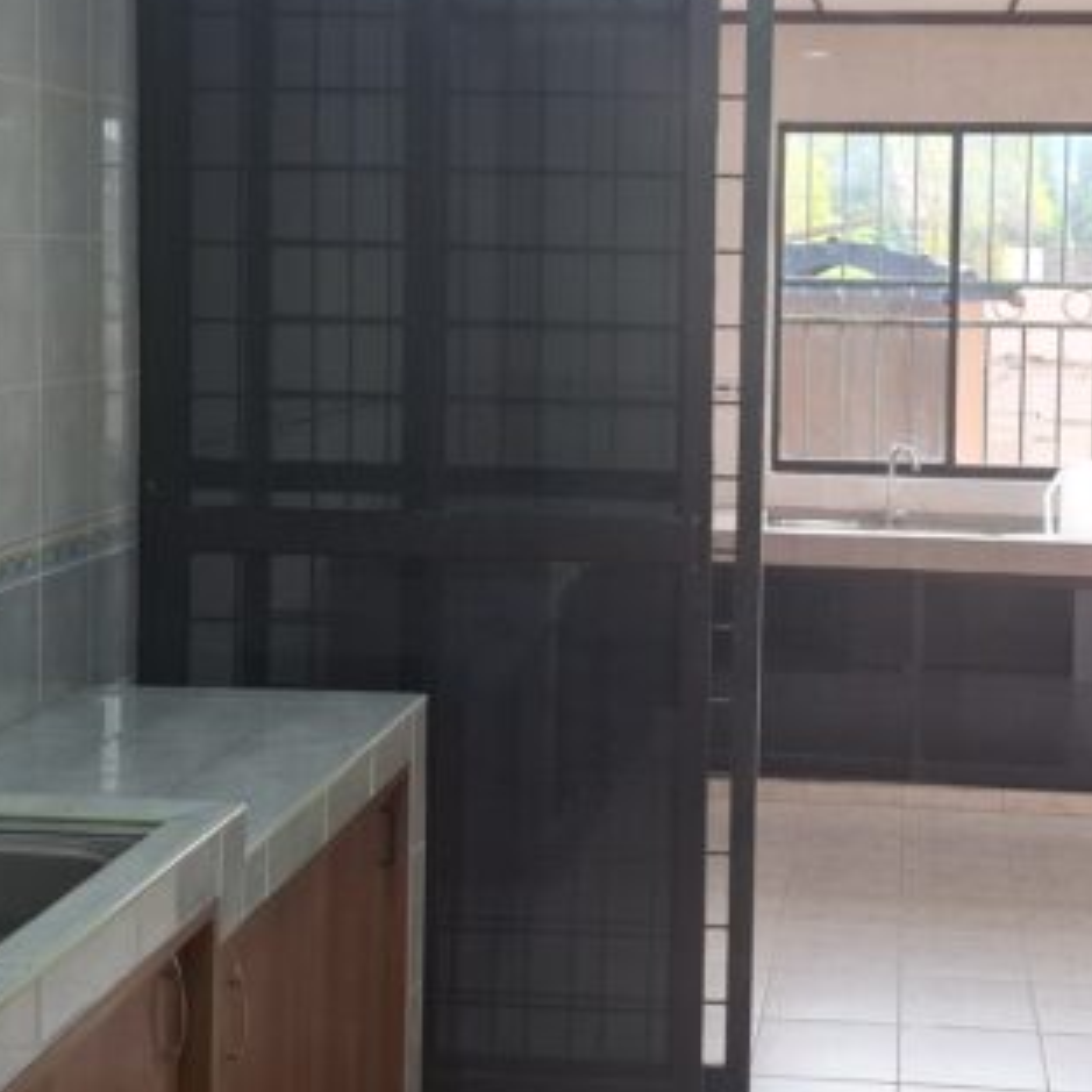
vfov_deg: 32.6
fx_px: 1856
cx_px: 757
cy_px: 380
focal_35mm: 52
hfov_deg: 32.4
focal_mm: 5.54
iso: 160
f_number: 1.8
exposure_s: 1/60
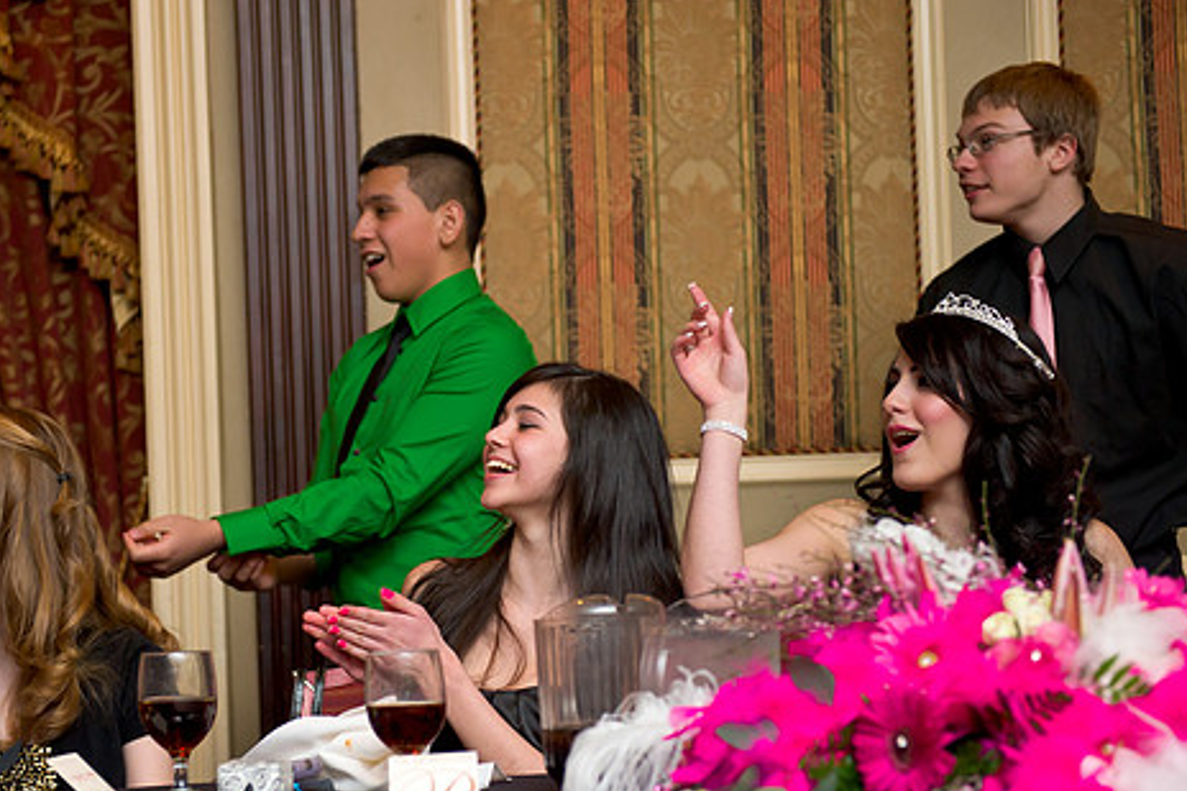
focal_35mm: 75
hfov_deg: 27.0
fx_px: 2472
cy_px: 484
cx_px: 512
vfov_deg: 18.1
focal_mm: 60
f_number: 3.2
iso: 1600
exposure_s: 1/125
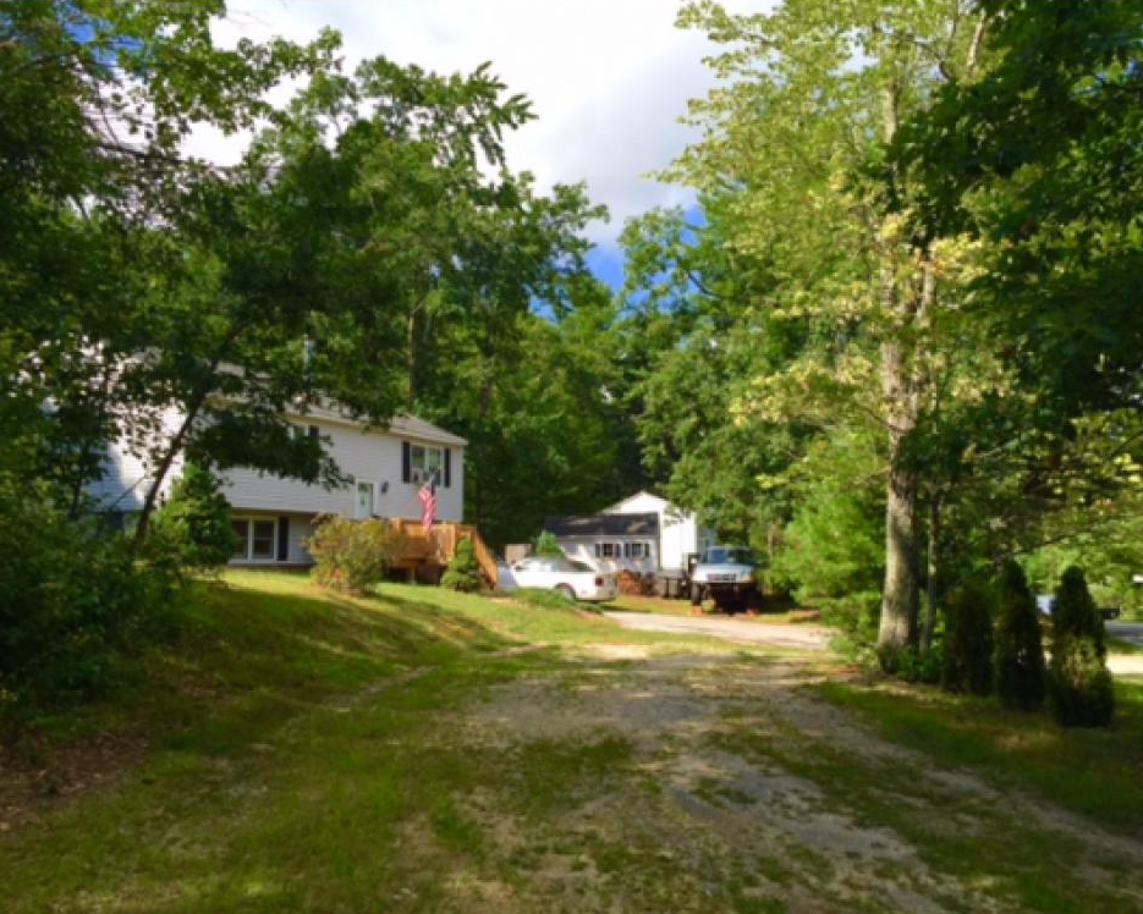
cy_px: 466
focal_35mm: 31
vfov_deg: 47.1
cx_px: 623
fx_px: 1049
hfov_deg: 57.1
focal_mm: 4.15
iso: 32
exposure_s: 1/964
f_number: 2.2
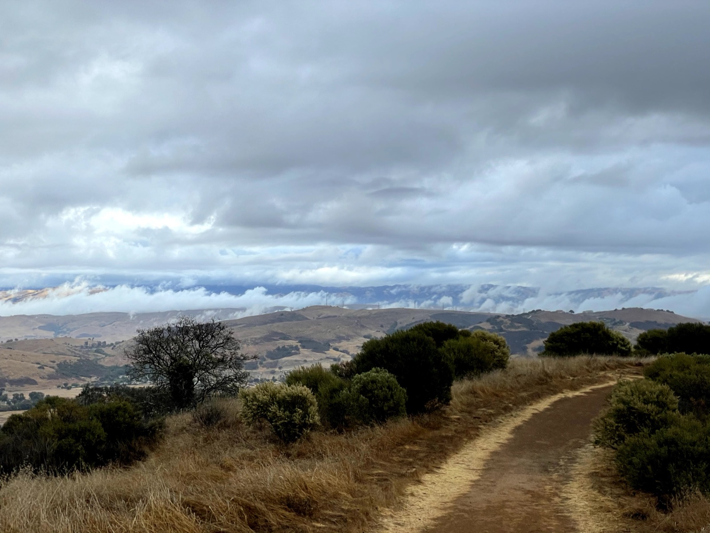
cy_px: 266
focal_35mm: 52
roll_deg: +0.8
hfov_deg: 36.8
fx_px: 1067
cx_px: 355
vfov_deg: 28.0
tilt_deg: +3.1
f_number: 2
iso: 25
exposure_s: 1/304
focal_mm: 6
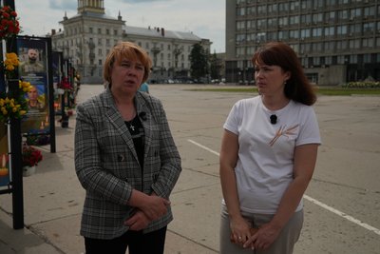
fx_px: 412
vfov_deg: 34.2
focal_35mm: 39
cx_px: 190
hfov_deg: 49.5
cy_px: 127
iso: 125
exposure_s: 1/250
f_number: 5.6
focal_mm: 39
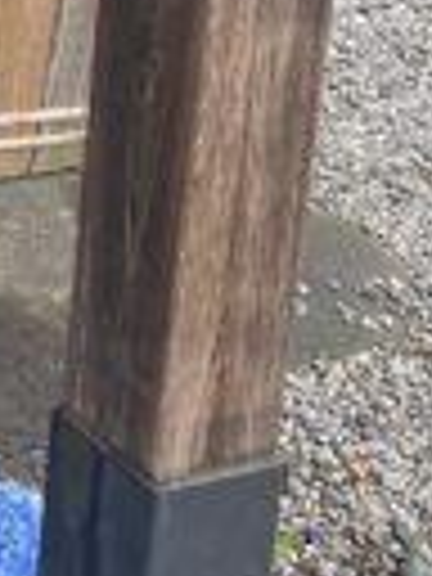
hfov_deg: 10.0
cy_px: -288
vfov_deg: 14.2
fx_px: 2163
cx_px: -598
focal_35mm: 130
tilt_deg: -15.8
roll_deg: -6.8
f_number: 1.5
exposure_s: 1/121
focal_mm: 5.7
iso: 80
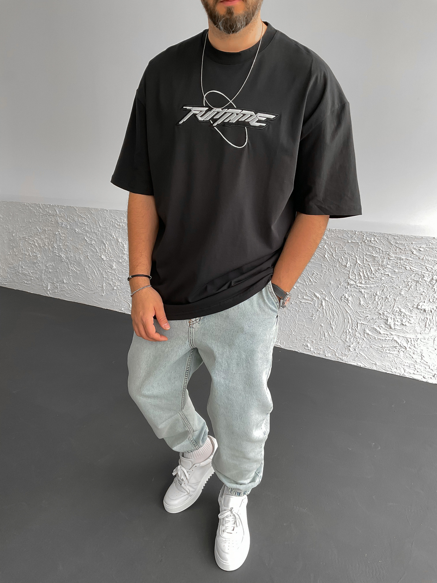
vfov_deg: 61.7
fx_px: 488
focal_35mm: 29
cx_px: 218
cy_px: 292
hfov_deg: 48.2
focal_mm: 3
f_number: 1.8
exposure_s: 1/120
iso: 40
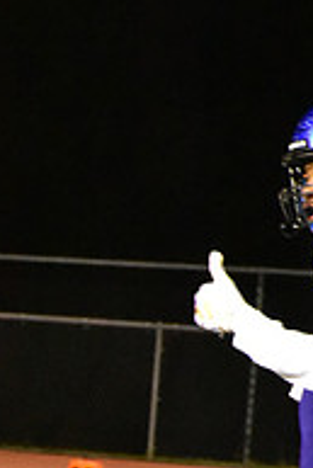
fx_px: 11755
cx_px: -142
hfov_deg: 1.5
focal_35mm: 903
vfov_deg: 2.3
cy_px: 470
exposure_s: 1/60
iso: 12800
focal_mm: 200
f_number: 11
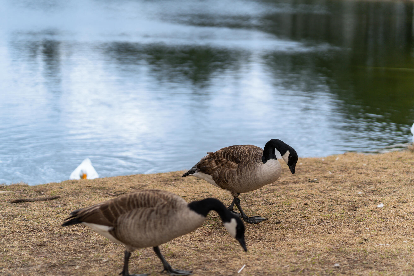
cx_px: 207
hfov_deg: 23.9
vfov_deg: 16.1
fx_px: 977
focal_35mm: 85
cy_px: 138
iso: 320
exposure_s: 1/8000
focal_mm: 85
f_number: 2
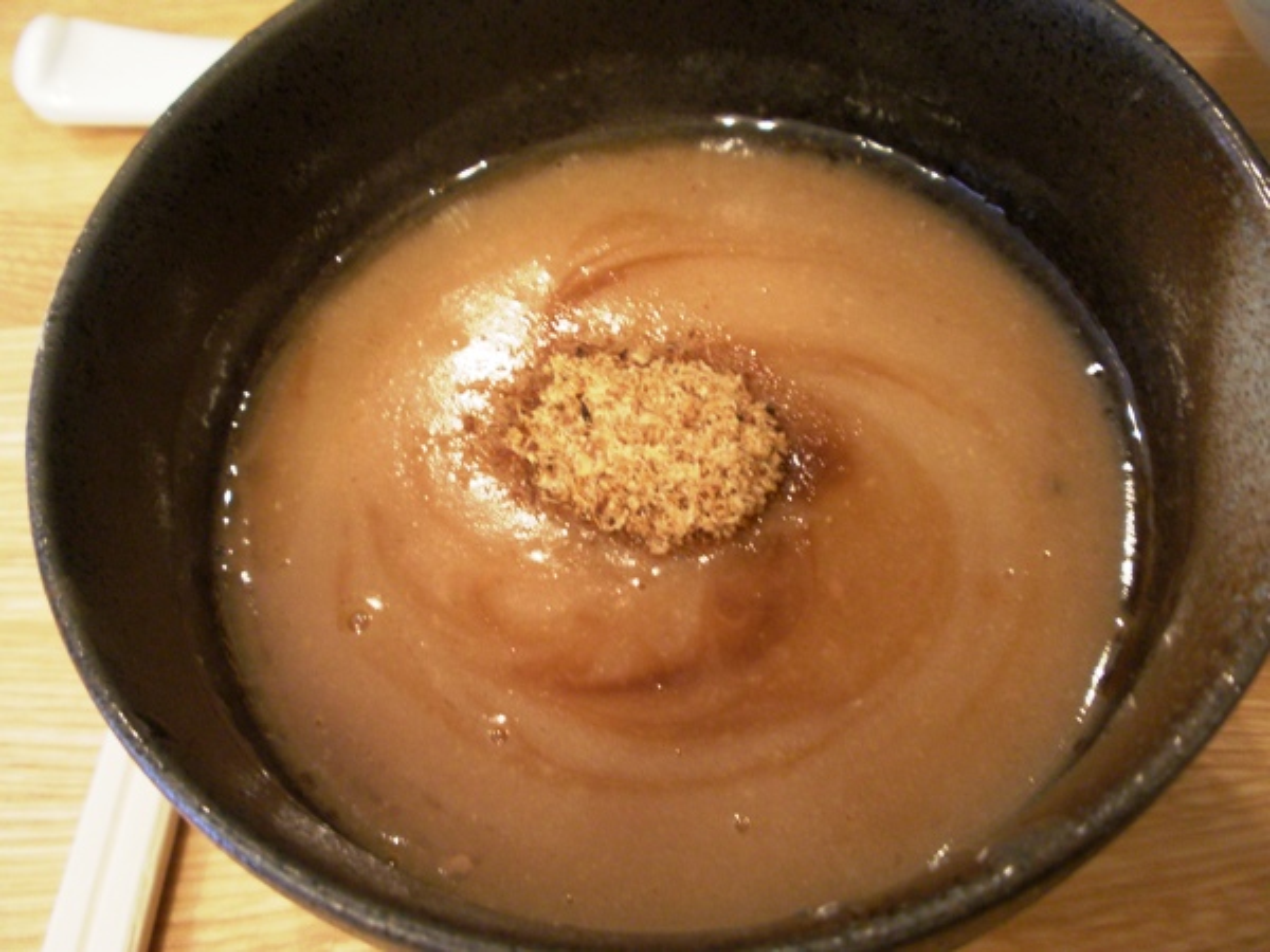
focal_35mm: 37
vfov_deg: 38.7
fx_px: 1357
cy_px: 476
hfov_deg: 50.1
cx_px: 635
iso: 100
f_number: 3.5
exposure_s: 1/3
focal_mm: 6.6
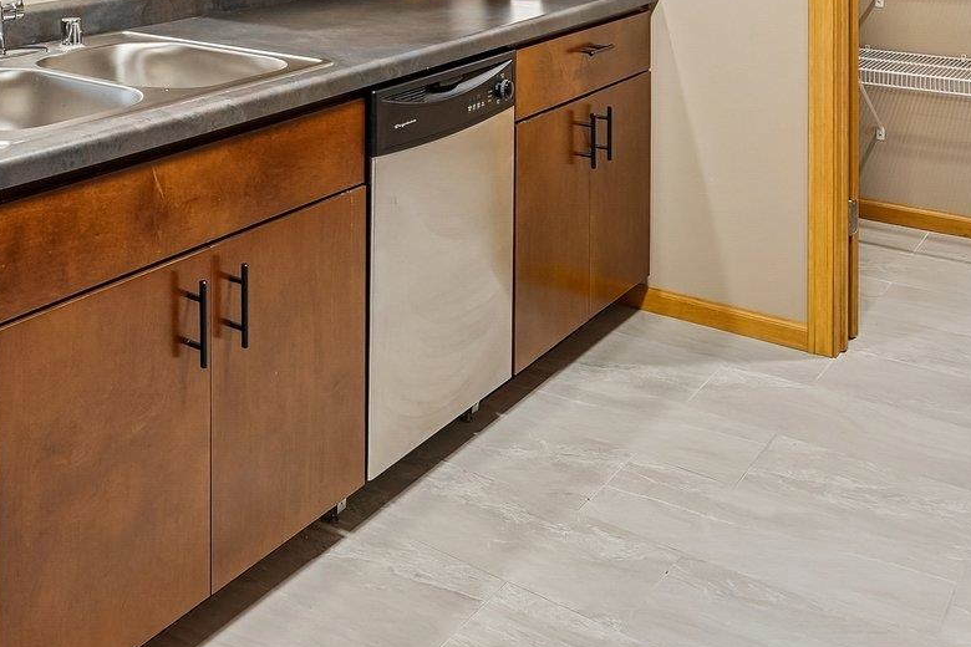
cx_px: 131
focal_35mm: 42
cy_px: -162
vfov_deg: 27.4
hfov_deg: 43.2
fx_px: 1133
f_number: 8
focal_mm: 16
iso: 400
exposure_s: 1/5
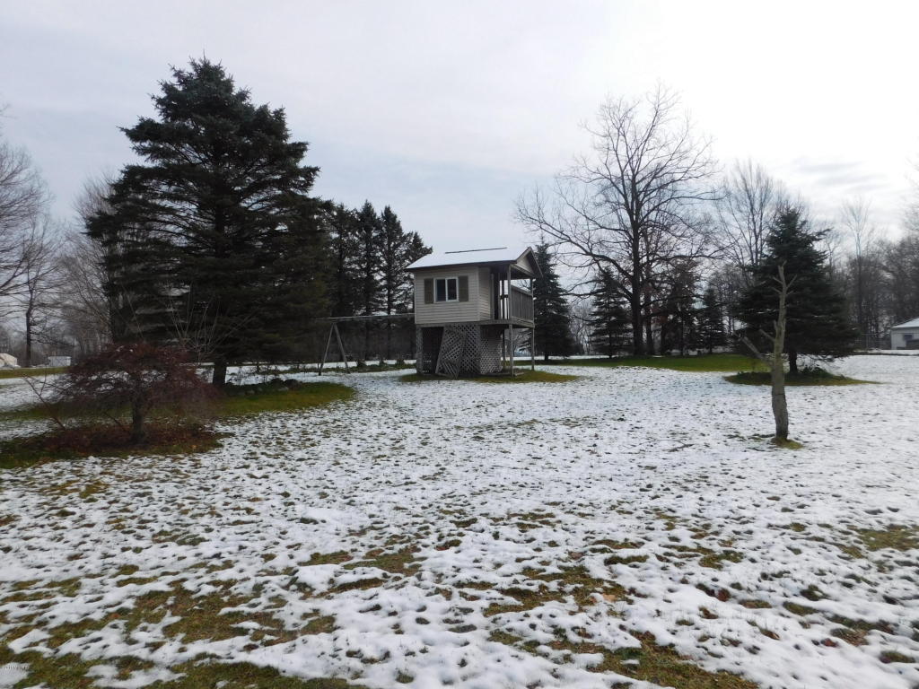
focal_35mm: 23
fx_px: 611
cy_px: 344
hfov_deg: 73.9
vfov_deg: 58.9
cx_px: 460
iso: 125
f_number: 6
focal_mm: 4
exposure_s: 1/500
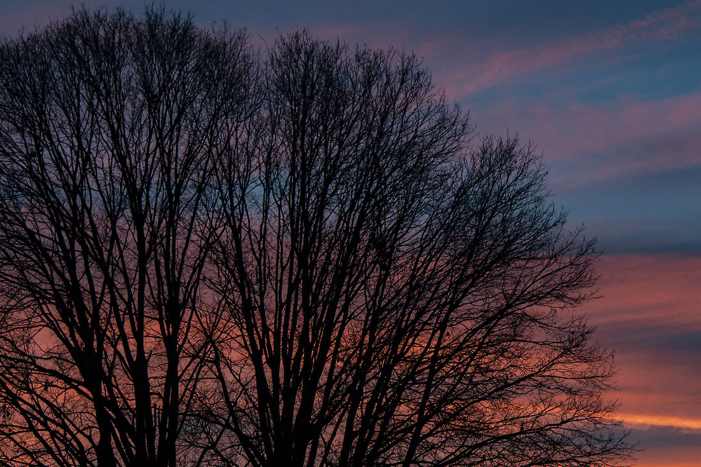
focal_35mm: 113
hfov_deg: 18.0
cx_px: 535
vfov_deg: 12.0
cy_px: 437
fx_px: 2199
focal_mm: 52
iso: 640
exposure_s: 1/250
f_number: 4
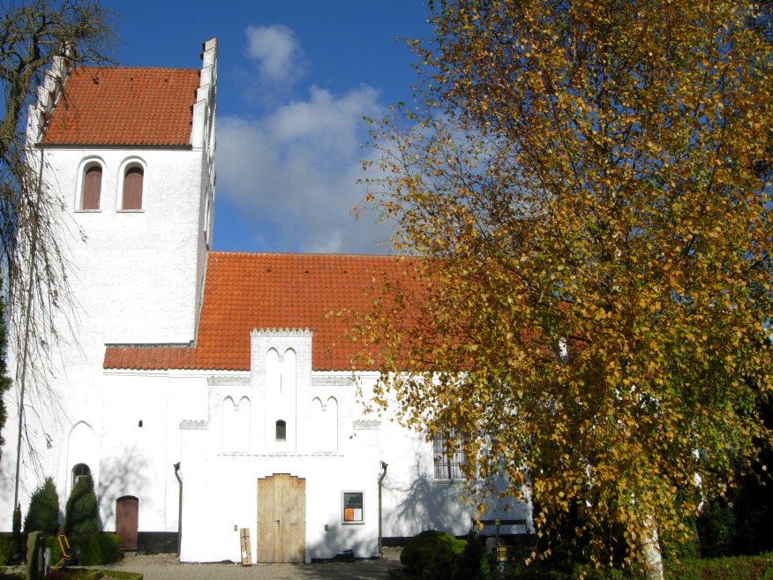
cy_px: 286
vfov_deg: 38.7
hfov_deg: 50.1
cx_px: 388
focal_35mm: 37
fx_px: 826
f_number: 6.8
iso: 50
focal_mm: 7.5
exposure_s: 1/342
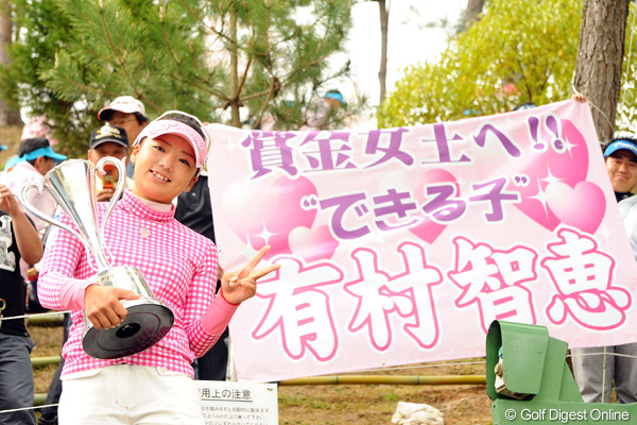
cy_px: 212
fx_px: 1451
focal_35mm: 82
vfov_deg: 16.7
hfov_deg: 24.8
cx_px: 318
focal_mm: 82
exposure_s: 1/500
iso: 640
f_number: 5.6
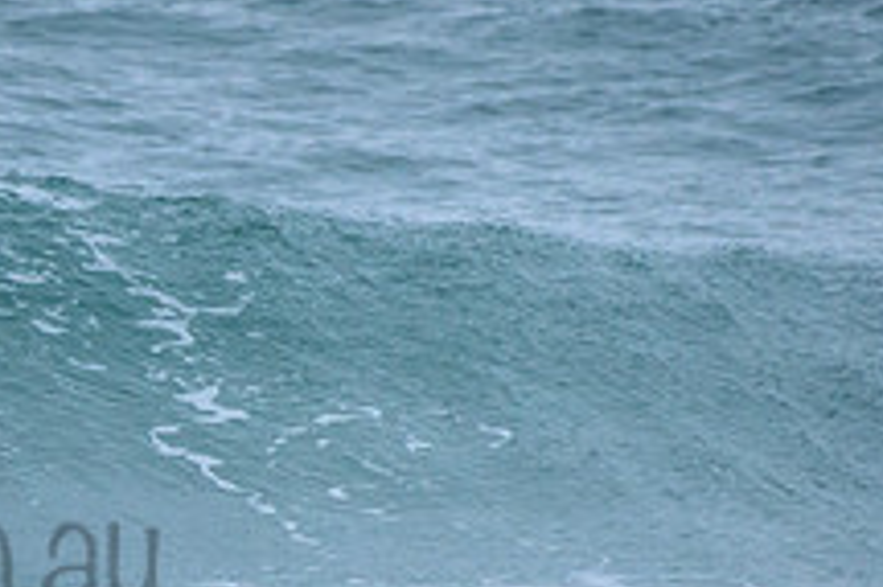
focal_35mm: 1656
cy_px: 328
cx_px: -507
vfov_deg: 0.8
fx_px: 40586
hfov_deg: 1.2
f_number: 5.6
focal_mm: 500
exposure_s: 1/2000
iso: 1250
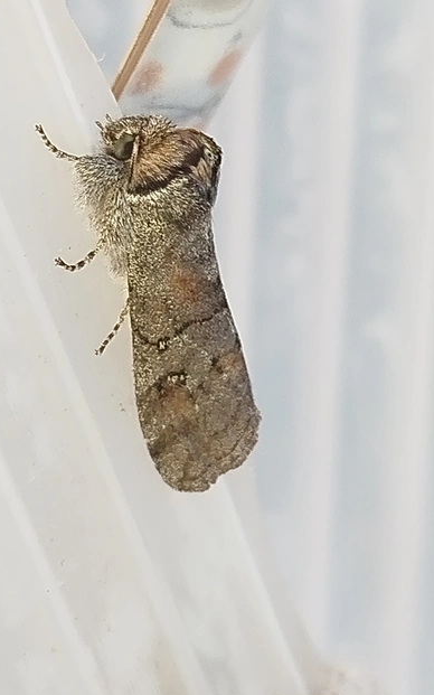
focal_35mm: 118
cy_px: 340
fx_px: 2234
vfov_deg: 17.7
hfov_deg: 11.1
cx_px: 169
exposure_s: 1/50
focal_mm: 5.31
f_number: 1.7
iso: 80
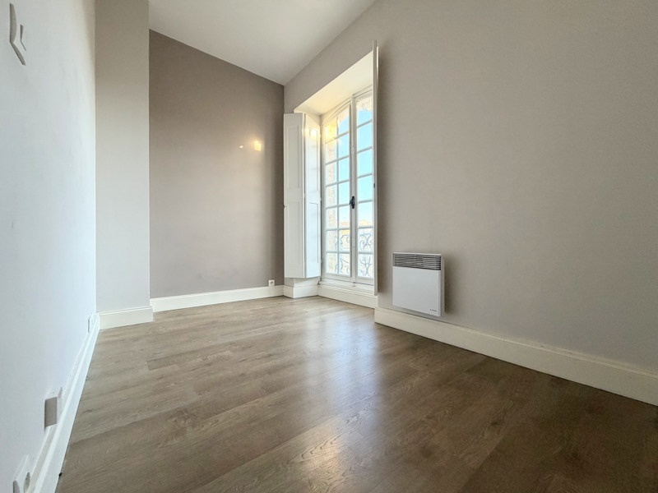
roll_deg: +0.2
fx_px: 266
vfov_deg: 85.7
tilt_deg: +0.0
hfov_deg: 102.1
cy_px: 246
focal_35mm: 14
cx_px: 329
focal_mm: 2.22
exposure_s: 1/121
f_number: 2.2
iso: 250
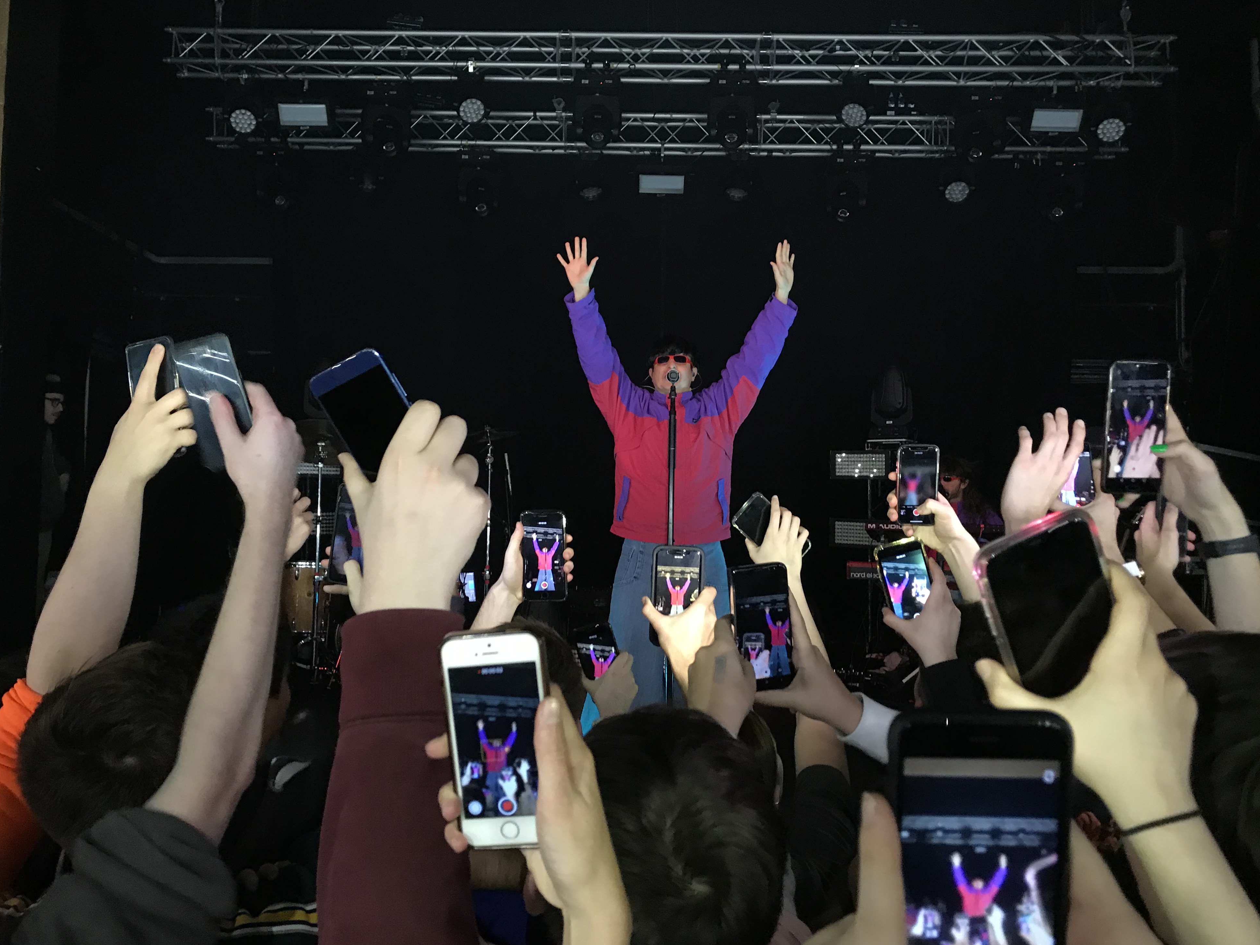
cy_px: 468
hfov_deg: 61.7
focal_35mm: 29
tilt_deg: +3.2
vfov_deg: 48.2
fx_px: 1056
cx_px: 619
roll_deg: -0.1
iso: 100
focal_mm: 3.99
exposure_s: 1/14
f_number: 1.8
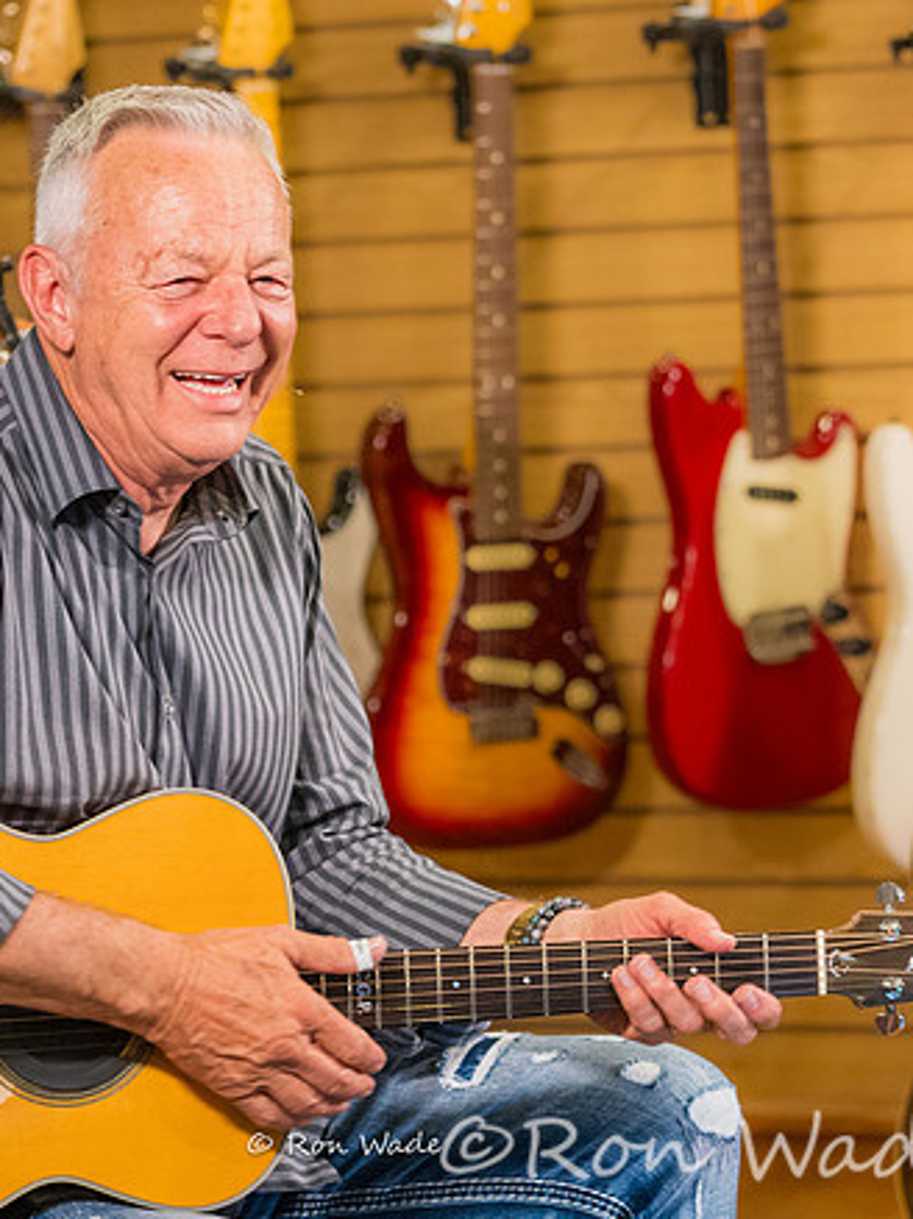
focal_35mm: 184
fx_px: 6477
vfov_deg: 10.8
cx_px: 317
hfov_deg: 8.1
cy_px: 600
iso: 6400
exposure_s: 1/200
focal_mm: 116
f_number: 4
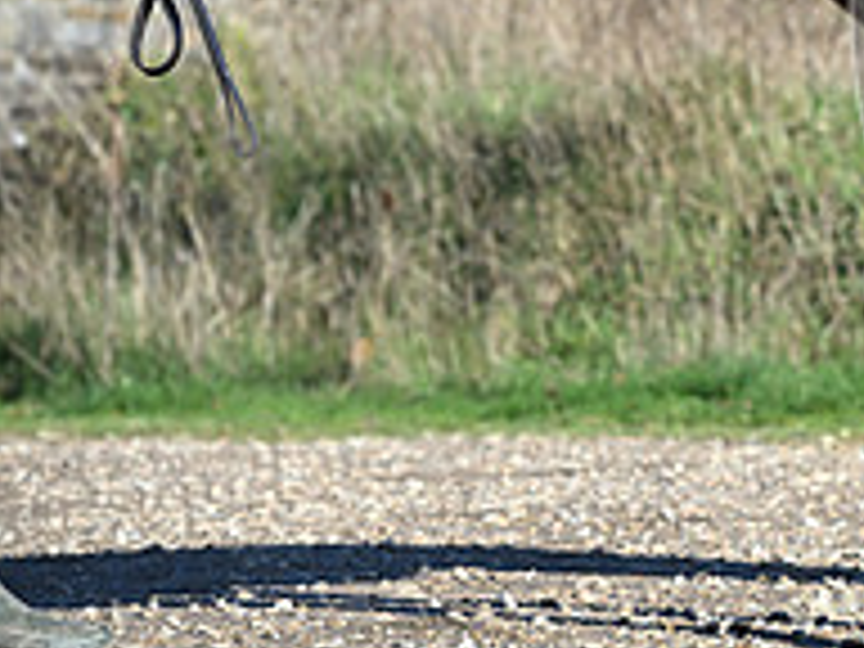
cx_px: 1264
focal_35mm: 407
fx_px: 10159
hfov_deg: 4.8
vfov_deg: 3.6
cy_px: -52
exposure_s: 1/1250
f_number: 4.5
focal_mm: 140
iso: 320
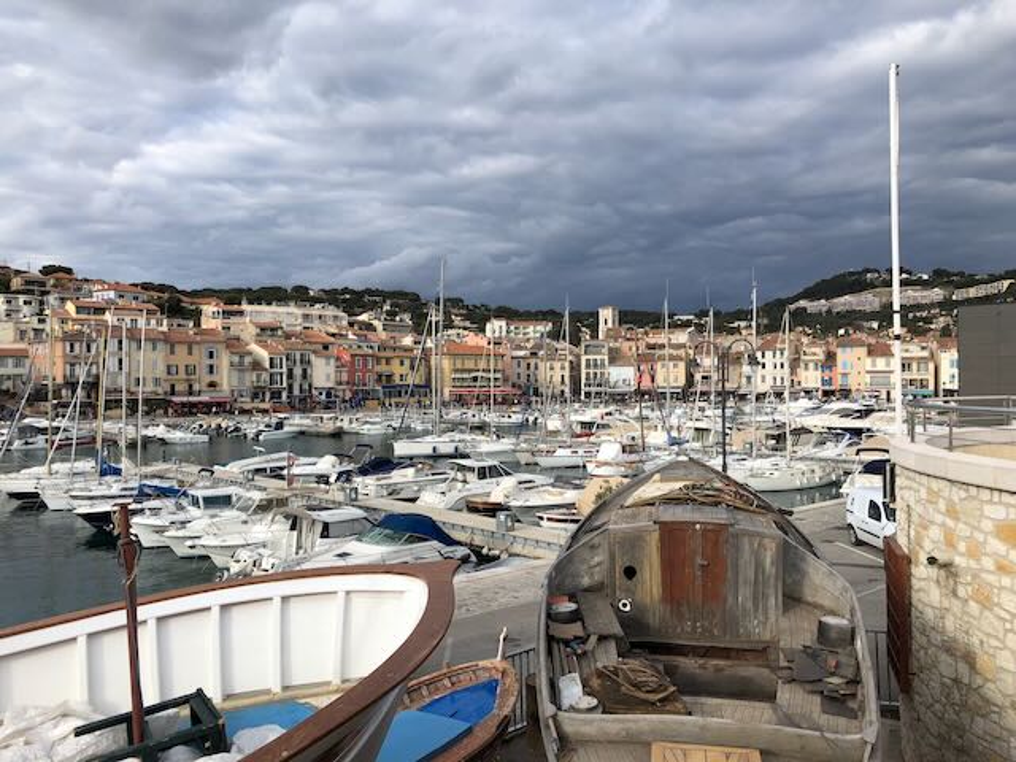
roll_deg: +0.7
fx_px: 822
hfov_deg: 63.4
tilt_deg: -1.3
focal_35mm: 28
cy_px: 381
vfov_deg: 49.7
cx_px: 508
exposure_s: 1/1200
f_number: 1.8
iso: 20
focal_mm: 3.99
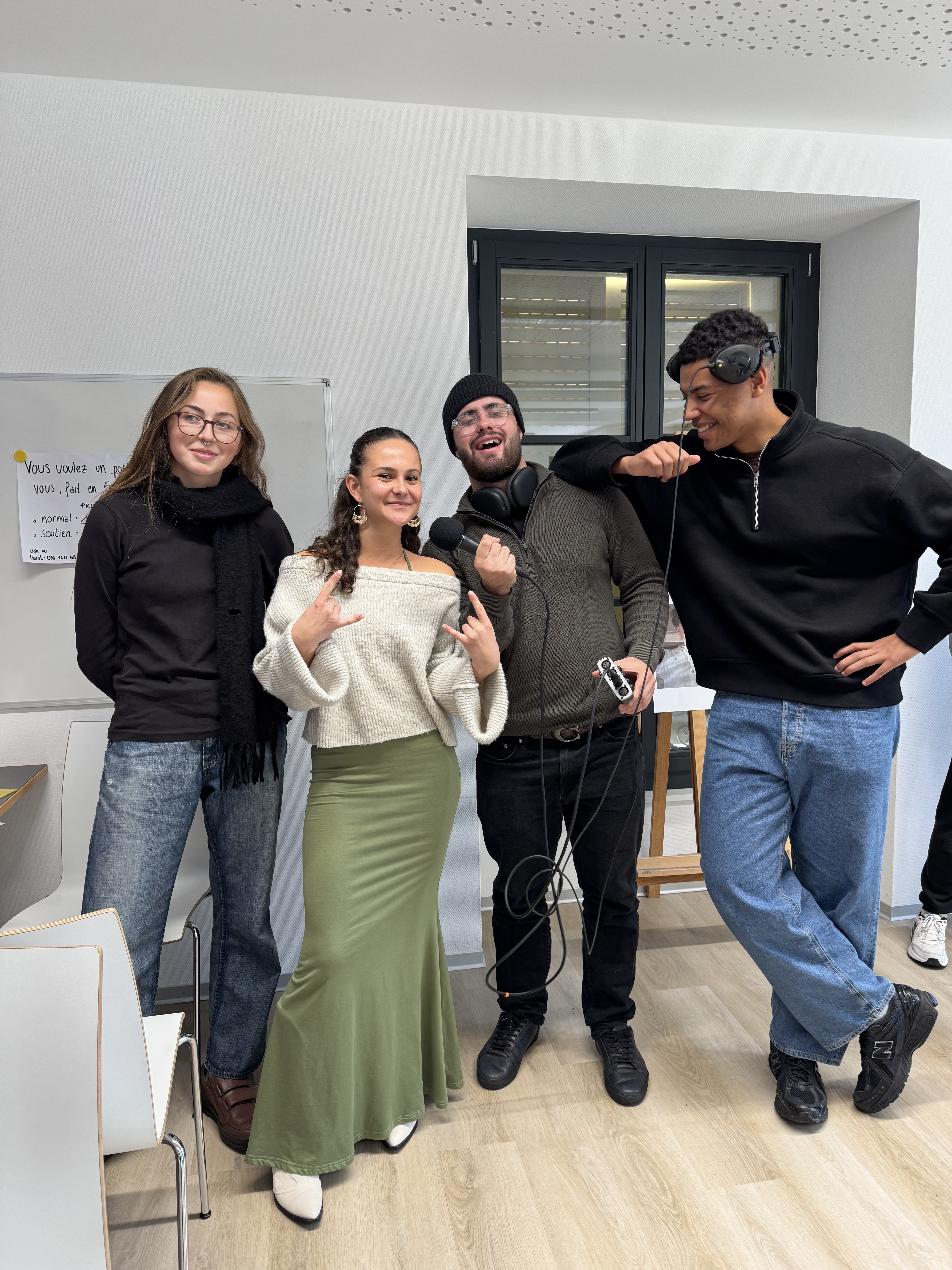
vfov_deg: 71.6
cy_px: 635
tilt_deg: -7.2
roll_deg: +0.1
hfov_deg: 56.8
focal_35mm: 24
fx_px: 880
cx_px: 476
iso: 100
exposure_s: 1/100
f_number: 1.78
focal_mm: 6.76
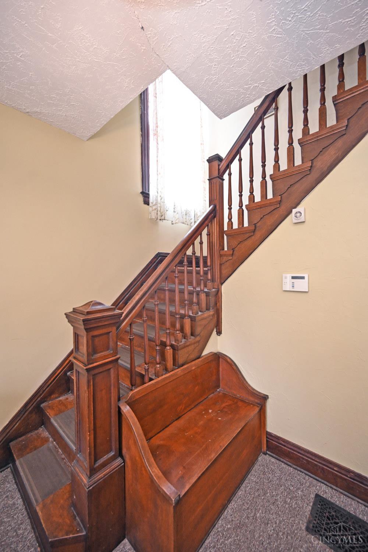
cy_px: 276
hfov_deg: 81.2
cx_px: 184
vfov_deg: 104.3
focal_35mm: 14
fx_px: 215
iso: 1600
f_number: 4
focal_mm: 14
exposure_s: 1/60
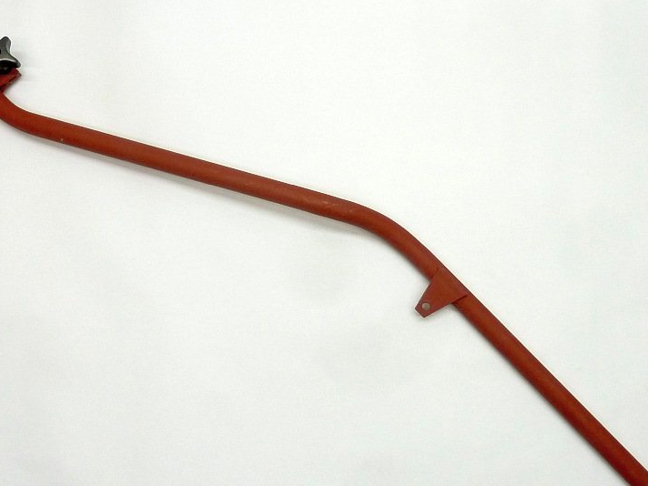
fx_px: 711
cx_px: 299
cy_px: 267
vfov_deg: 37.7
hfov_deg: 48.9
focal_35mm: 38
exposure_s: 1/30
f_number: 3.4
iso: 250
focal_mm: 4.7
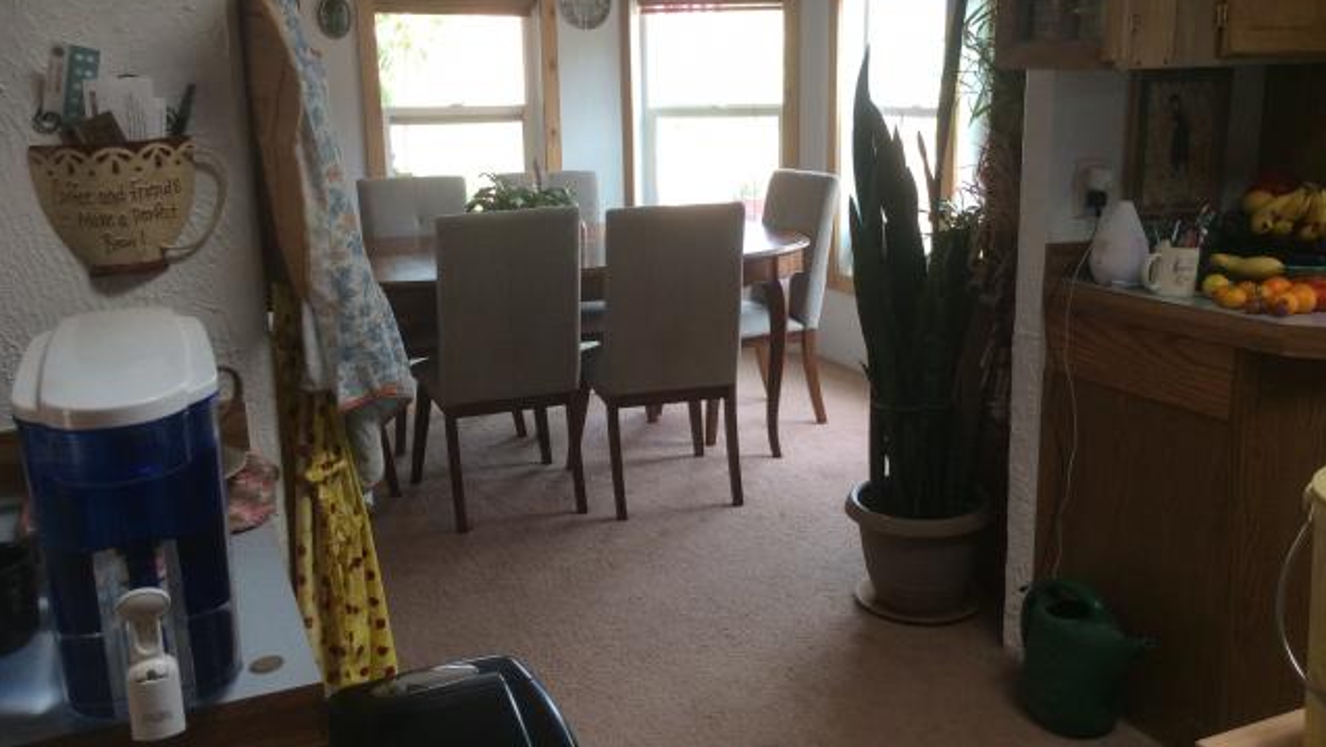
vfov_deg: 33.8
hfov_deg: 56.6
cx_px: 662
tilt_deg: -11.4
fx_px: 1231
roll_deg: +2.7
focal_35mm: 35
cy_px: 347
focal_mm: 3.3
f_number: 2.4
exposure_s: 1/40
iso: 40
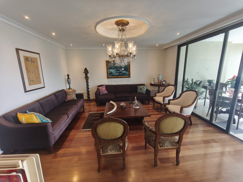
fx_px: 105
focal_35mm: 15
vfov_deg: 81.7
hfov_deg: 98.2
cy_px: 91
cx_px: 122
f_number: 2.2
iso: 250
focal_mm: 1.91
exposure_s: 1/30
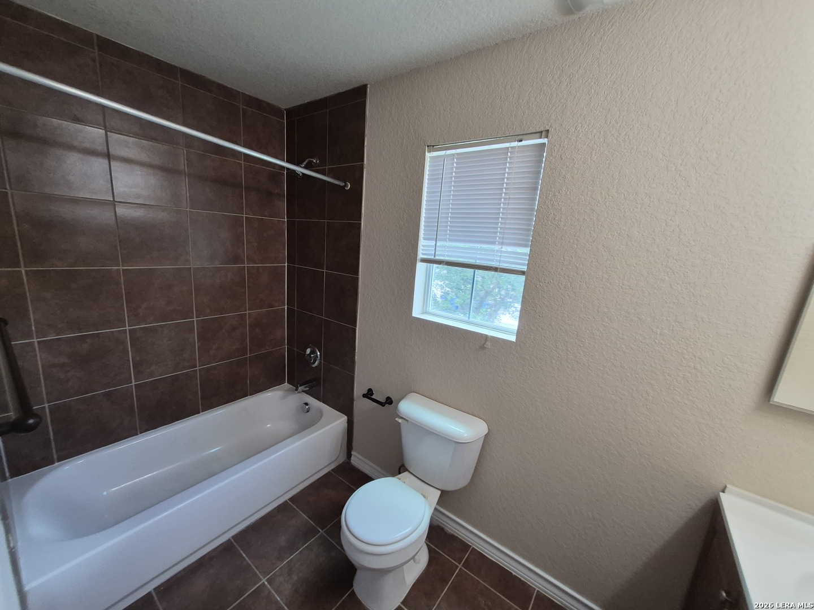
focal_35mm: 13
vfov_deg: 89.9
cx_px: 407
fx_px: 306
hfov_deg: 106.2
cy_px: 305
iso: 320
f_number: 2.2
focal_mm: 1.74
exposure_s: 1/60
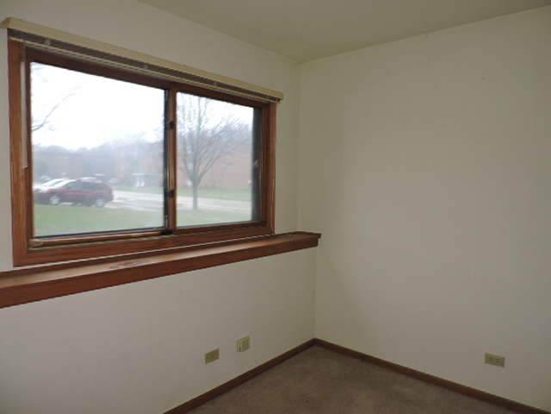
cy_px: 207
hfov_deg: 71.6
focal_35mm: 24
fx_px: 382
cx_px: 276
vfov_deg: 56.8
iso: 200
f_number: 3
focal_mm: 4.3
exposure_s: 1/30
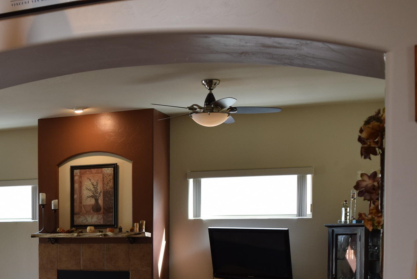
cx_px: 77
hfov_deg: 34.4
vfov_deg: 23.3
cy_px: 277
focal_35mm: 56
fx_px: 649
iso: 400
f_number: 4.5
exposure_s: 1/80
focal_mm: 18
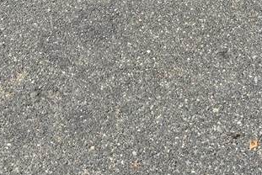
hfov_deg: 17.3
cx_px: 75
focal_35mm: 118
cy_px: -393
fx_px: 860
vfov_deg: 8.9
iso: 12
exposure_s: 1/484
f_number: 1.7
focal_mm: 6.3
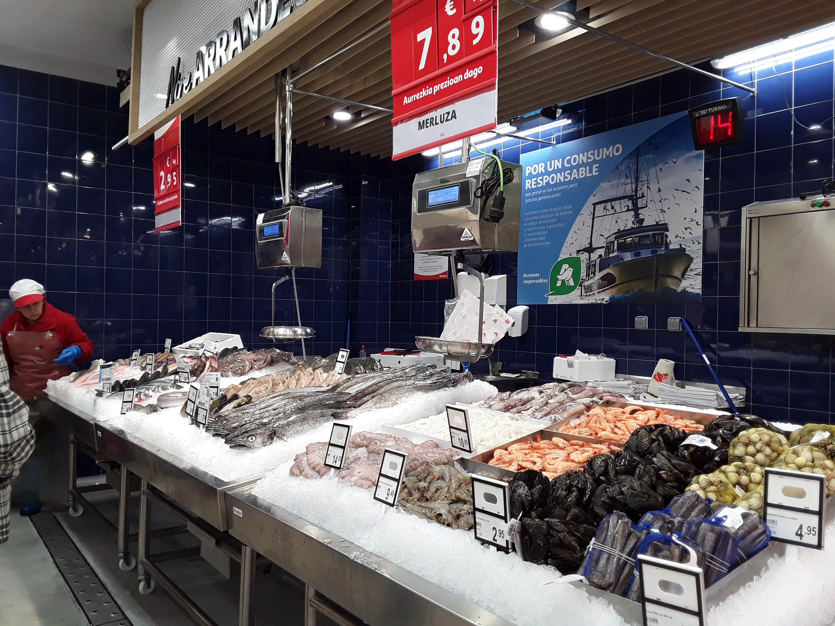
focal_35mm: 27
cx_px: 418
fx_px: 651
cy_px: 313
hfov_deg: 65.3
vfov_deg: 51.4
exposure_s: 1/50
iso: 64
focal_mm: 2.91
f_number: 1.9
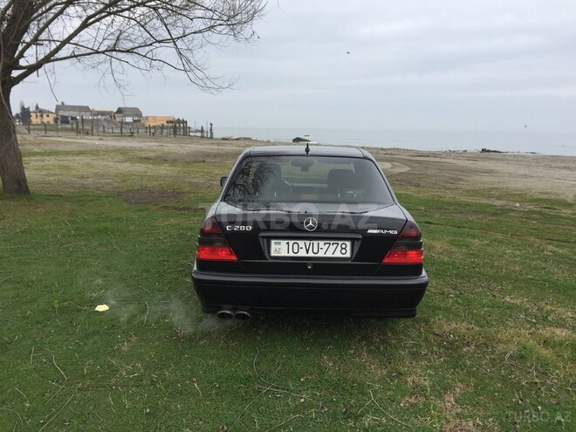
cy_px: 216
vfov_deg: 48.2
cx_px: 288
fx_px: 483
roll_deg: -1.4
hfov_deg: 61.7
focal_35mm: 29
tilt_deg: -10.2
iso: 32
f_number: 2.2
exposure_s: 1/1130
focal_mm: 4.15
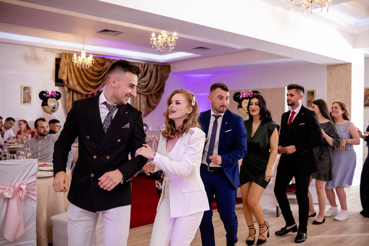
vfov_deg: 37.9
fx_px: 359
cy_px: 123
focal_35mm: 35
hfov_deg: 54.4
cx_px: 184
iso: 800
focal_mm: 23
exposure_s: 1/200
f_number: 2.2
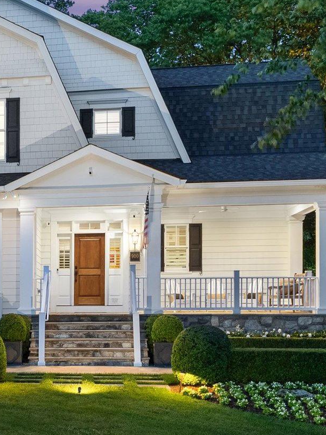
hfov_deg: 20.7
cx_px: -70
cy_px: 232
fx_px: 829
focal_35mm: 66
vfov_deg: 29.4
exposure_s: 5
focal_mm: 28
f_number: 8
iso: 640
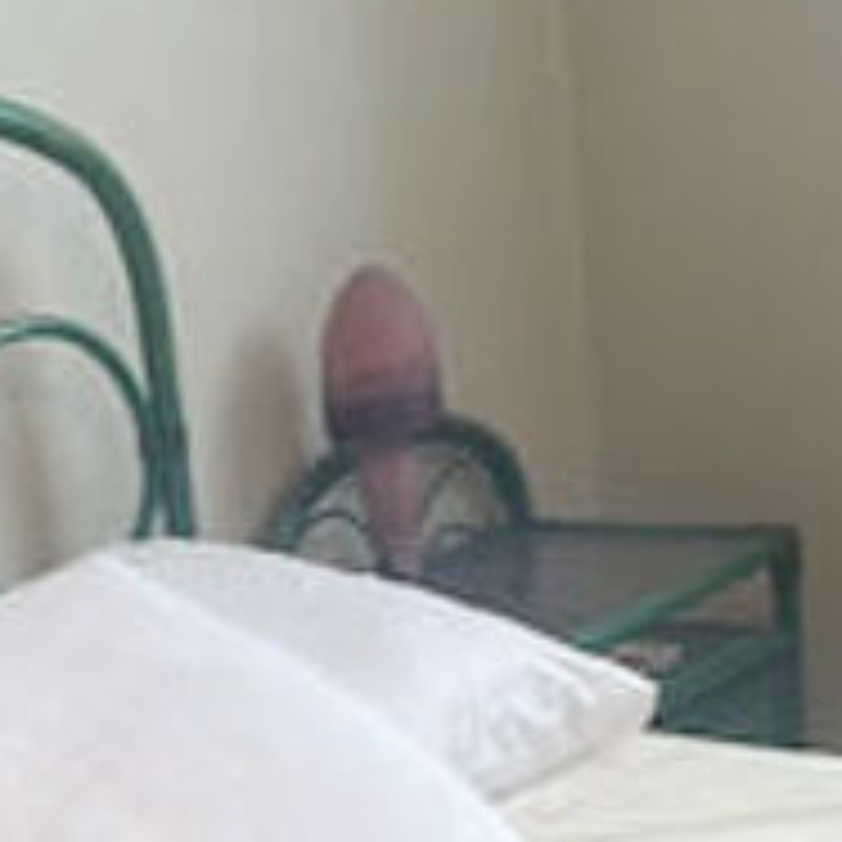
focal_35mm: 123
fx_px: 3385
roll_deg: +8.3
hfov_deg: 14.1
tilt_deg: -27.2
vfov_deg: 12.7
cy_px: 1594
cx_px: 189
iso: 80
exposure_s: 1/50
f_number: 1.6
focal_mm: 4.2
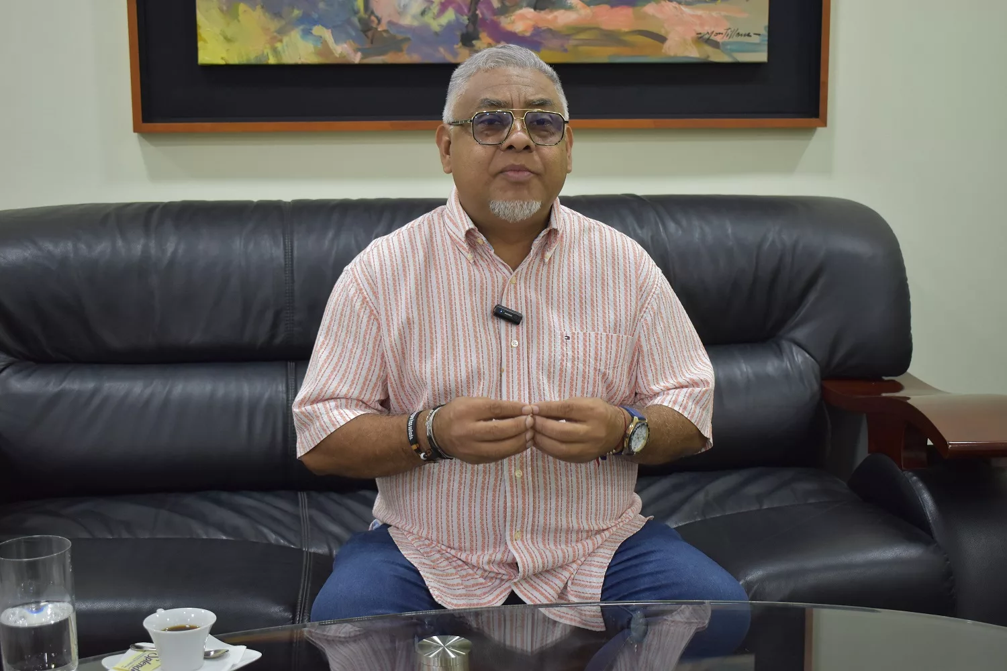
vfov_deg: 28.1
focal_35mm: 48
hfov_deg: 41.1
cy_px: 336
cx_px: 504
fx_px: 1343
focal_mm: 32
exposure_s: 1/60
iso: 900
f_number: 4.5
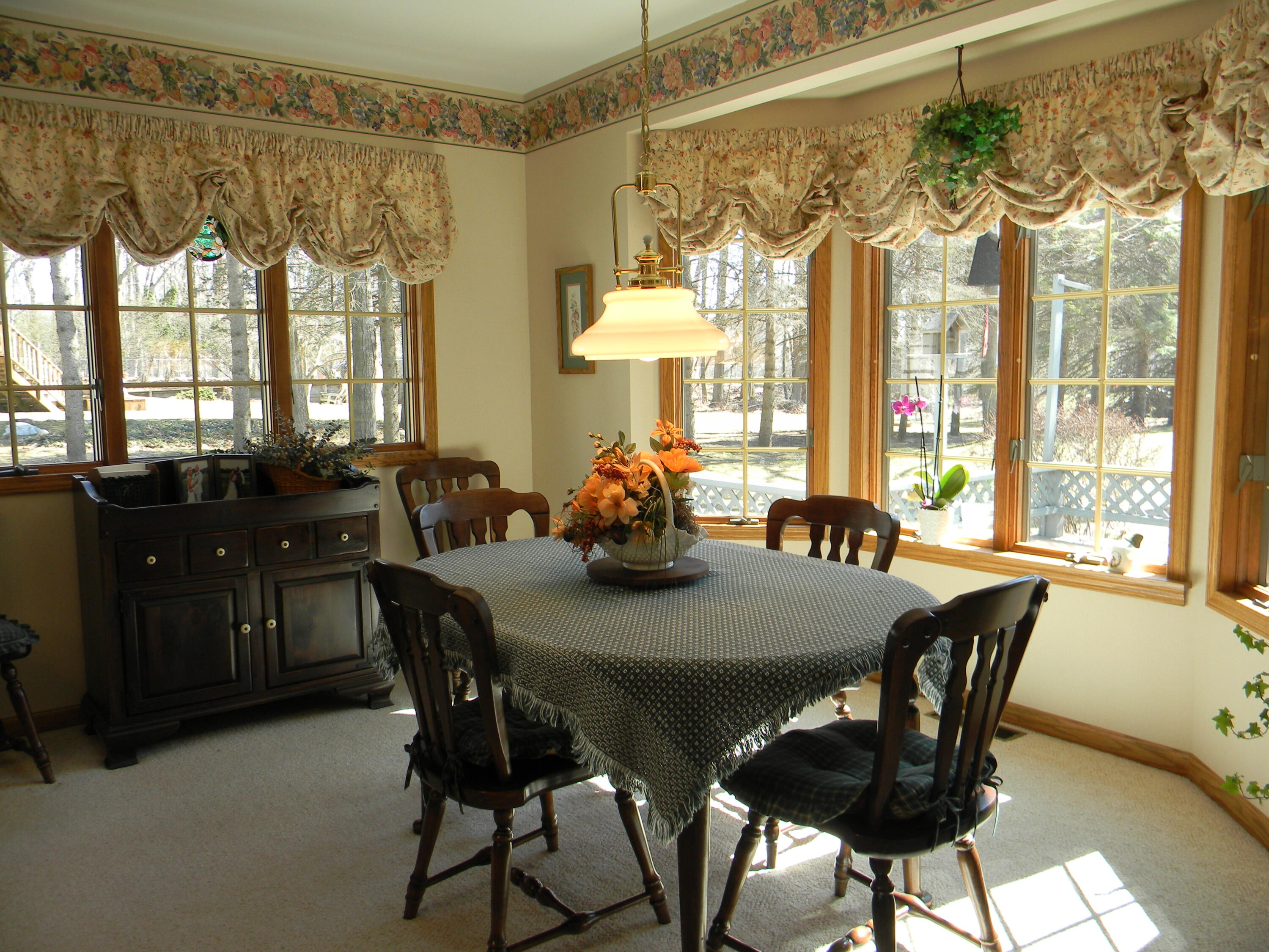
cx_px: 634
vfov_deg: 49.7
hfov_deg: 63.4
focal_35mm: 28
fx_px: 1026
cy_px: 476
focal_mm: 5
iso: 80
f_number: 3.5
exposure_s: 1/38.6
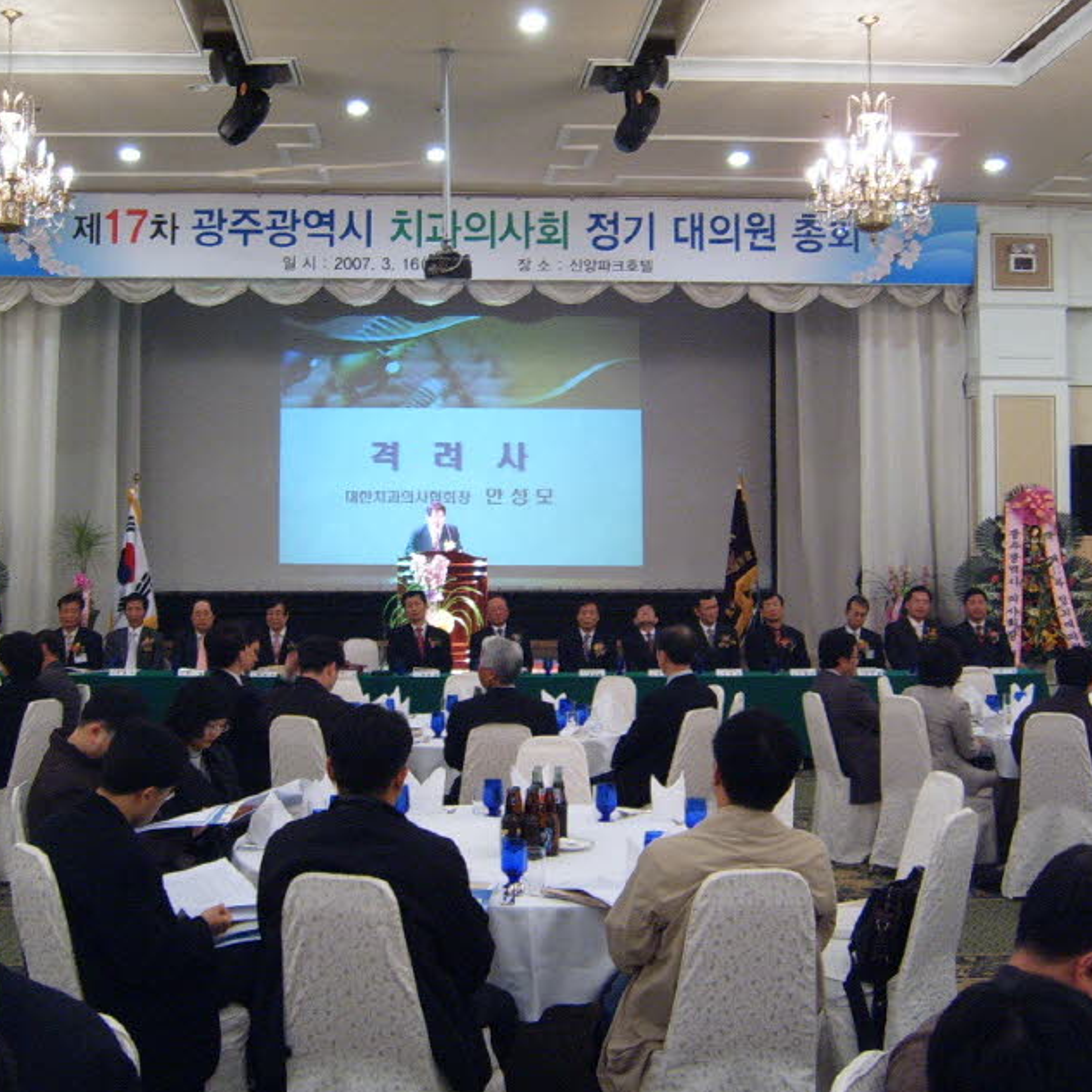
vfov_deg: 38.3
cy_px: 549
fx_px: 1570
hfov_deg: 38.3
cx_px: 489
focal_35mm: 44
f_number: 2.9
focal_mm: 6.2
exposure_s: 1/15
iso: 141
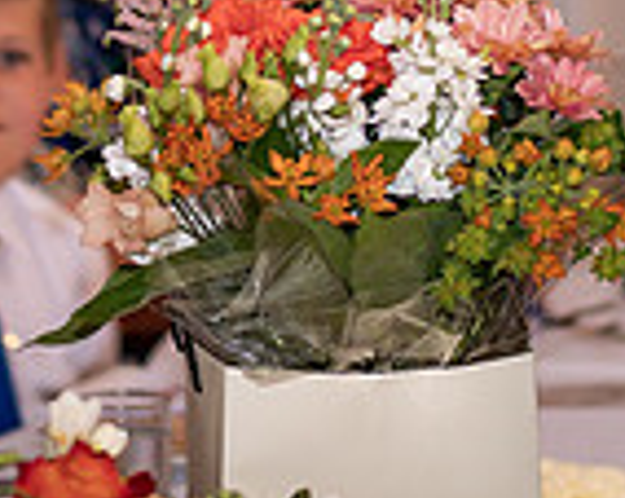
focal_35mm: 356
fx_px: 6572
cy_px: -331
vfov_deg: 4.3
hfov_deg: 5.4
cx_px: 361
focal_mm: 43
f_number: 1.2
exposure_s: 1/100
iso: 100
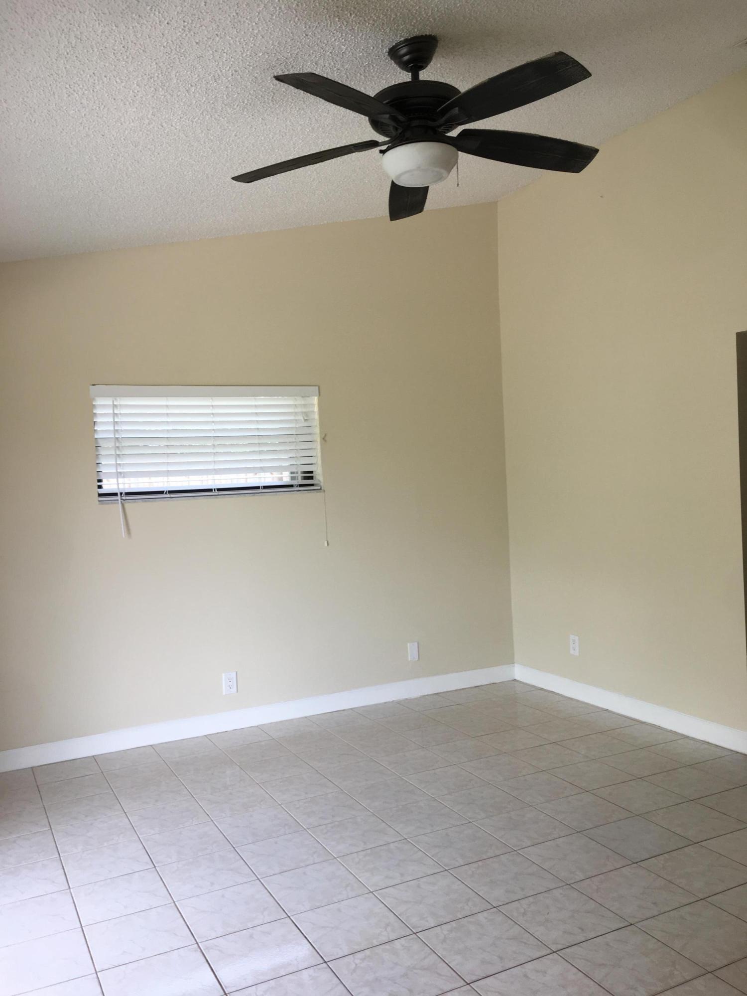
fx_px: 834
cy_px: 498
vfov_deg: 61.7
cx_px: 374
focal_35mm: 29
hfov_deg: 48.2
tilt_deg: -0.8
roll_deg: +2.5
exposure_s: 1/60
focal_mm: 4.15
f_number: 2.2
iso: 25
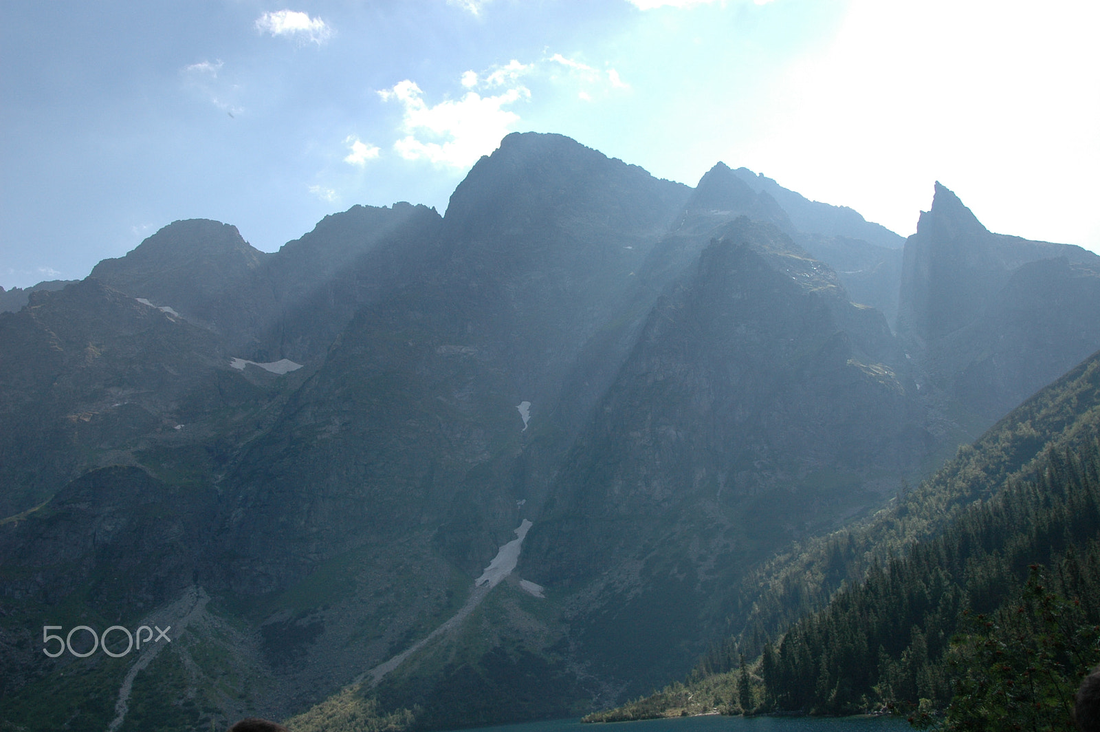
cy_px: 366
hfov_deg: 57.3
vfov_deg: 39.9
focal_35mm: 33
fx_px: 1007
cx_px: 550
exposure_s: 1/200
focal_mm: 22
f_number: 13
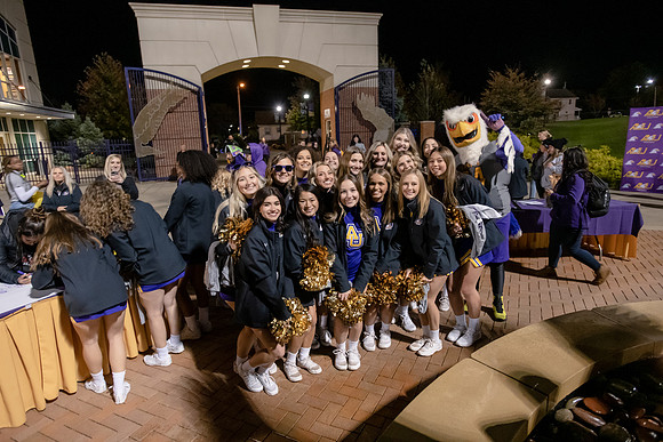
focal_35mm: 22
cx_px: 332
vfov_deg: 57.3
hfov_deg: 78.6
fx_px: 405
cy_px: 221
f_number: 3.5
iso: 4000
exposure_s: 1/80
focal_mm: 22
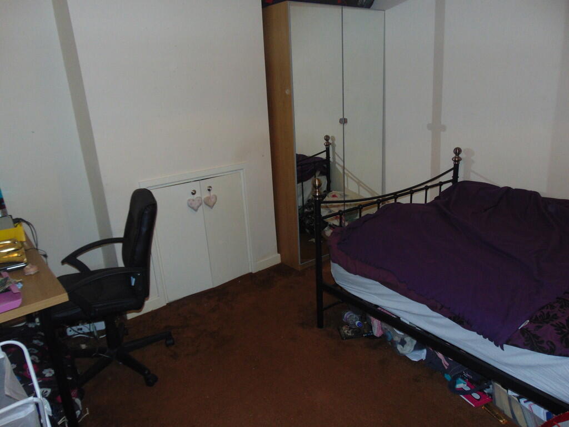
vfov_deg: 54.9
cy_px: 214
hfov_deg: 69.4
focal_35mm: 25
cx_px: 284
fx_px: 411
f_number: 3
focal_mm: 4.5
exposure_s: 1/30
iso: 200
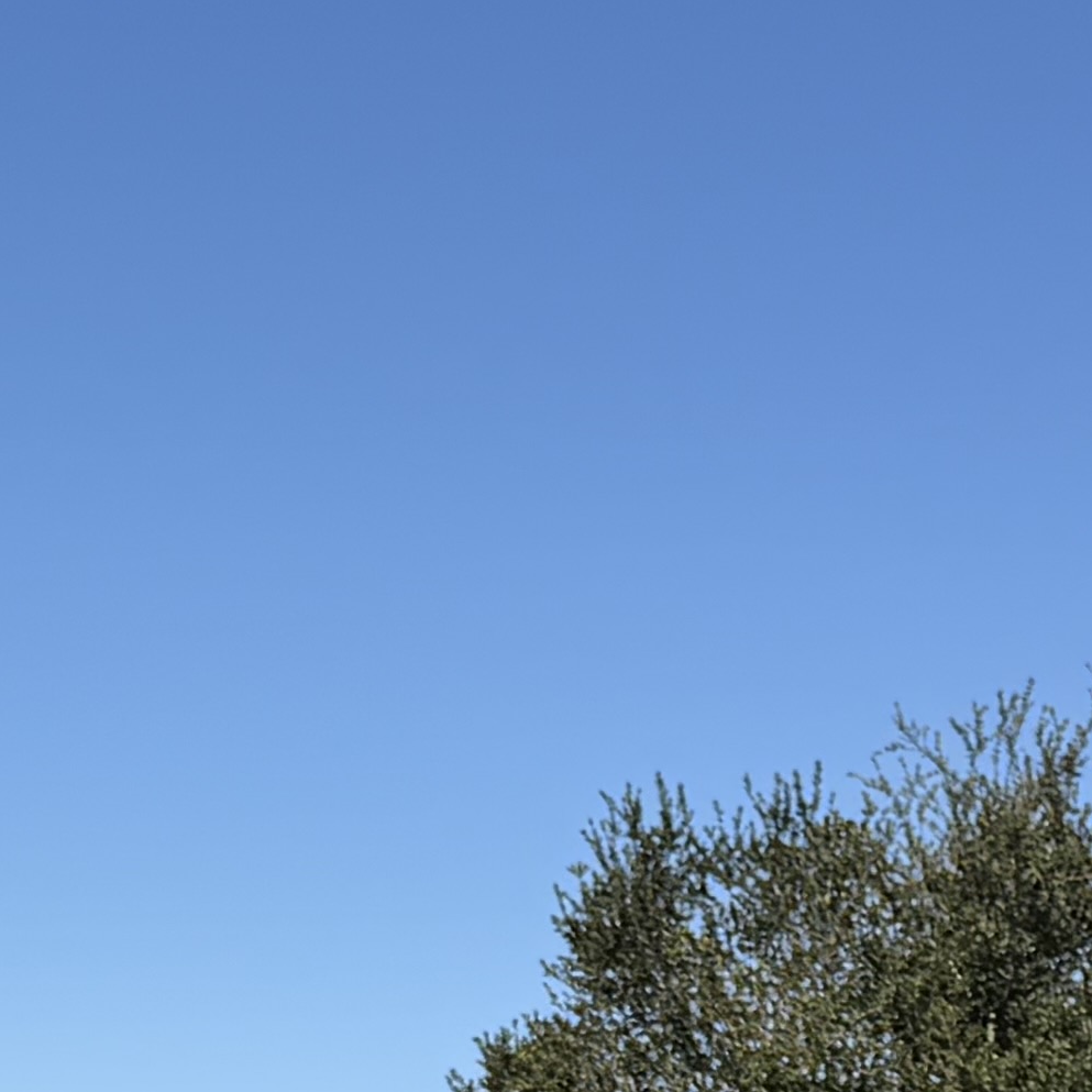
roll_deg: -1.6
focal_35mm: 122
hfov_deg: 14.3
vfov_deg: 13.2
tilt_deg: -5.5
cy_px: 1844
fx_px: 4354
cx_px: 412
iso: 80
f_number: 1.78
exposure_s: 1/5714
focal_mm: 6.76
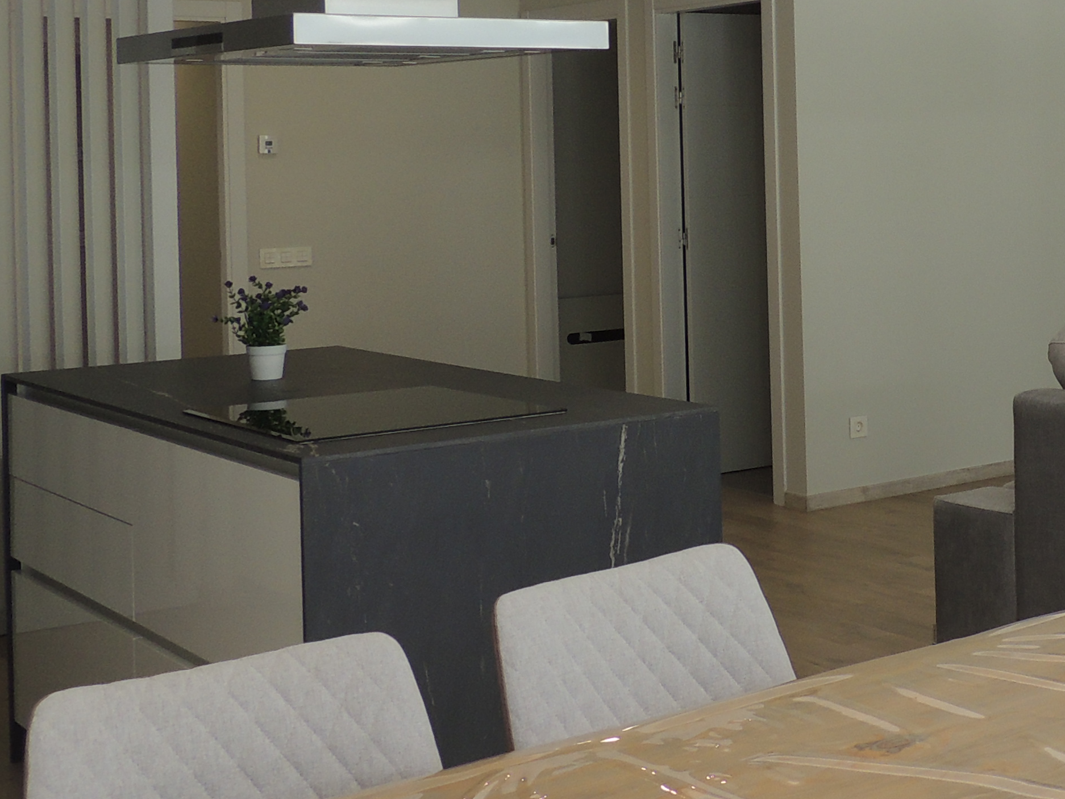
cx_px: 1043
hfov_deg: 30.6
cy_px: 155
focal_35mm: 59
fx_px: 1815
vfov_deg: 24.4
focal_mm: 4.3
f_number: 3
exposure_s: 1/30
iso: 100
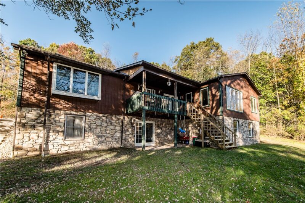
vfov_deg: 81.1
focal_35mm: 14
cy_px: 102
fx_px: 119
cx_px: 152
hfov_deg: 104.3
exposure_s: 1/250
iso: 200
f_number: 5.6
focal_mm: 14
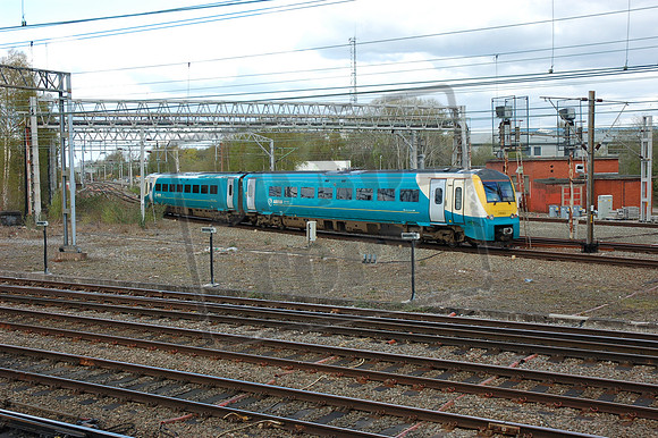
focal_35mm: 46
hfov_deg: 42.3
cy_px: 219
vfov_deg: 28.9
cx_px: 329
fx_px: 849
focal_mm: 31
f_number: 7.1
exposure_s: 1/200
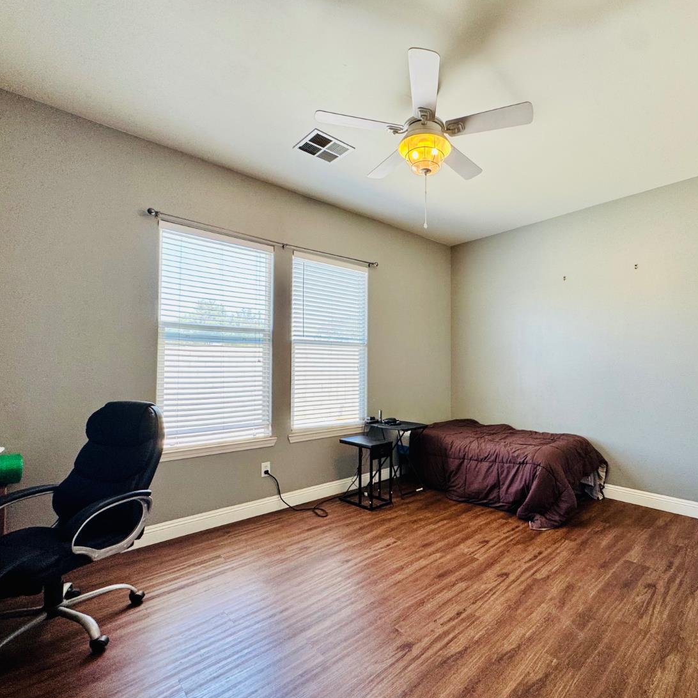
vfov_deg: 84.0
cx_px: 428
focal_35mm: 17
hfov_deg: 82.7
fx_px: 388
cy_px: 358
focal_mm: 2.22
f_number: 2.2
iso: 125
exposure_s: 1/120
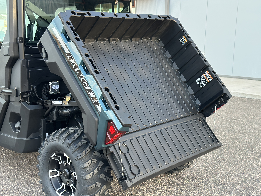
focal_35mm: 48
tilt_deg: -8.6
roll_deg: -1.4
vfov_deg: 30.3
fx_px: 362
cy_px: 98
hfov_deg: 39.7
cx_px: 130
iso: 125
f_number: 1.78
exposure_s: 1/76
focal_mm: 6.86
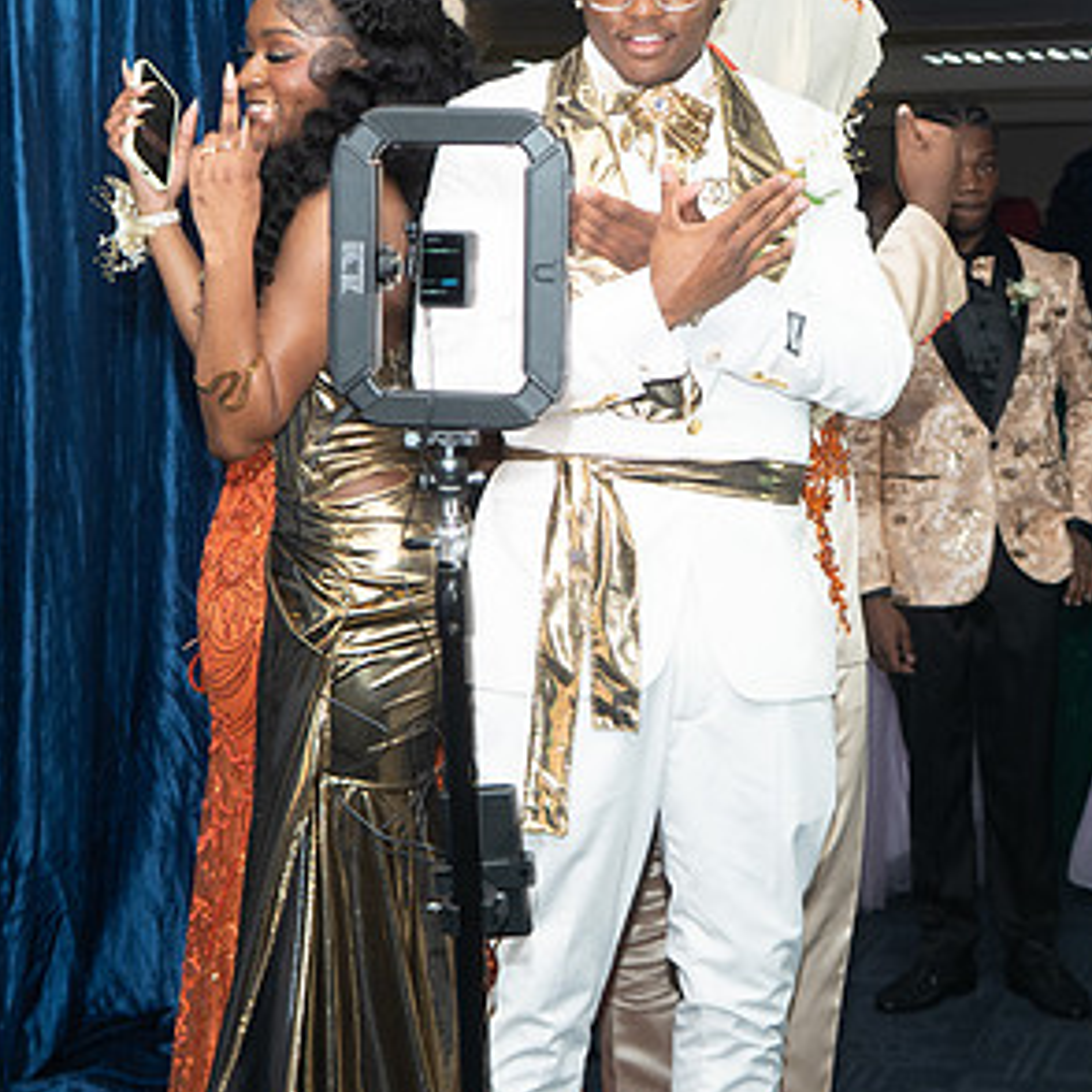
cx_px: 533
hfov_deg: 20.9
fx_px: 2962
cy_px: 497
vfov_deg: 20.9
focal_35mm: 83
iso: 500
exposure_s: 1/125
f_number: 4
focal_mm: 33
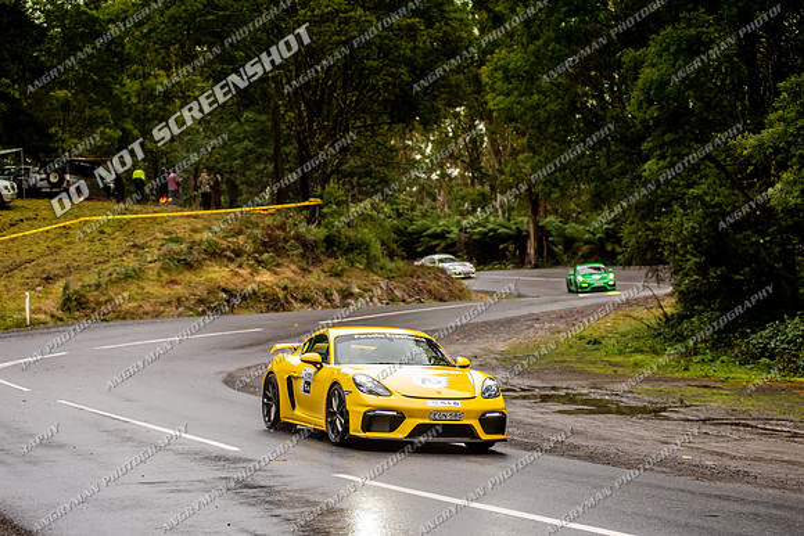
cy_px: 323
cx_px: 407
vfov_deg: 14.2
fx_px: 2151
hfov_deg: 21.2
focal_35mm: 96
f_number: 4
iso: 1000
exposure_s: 1/640
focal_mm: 80
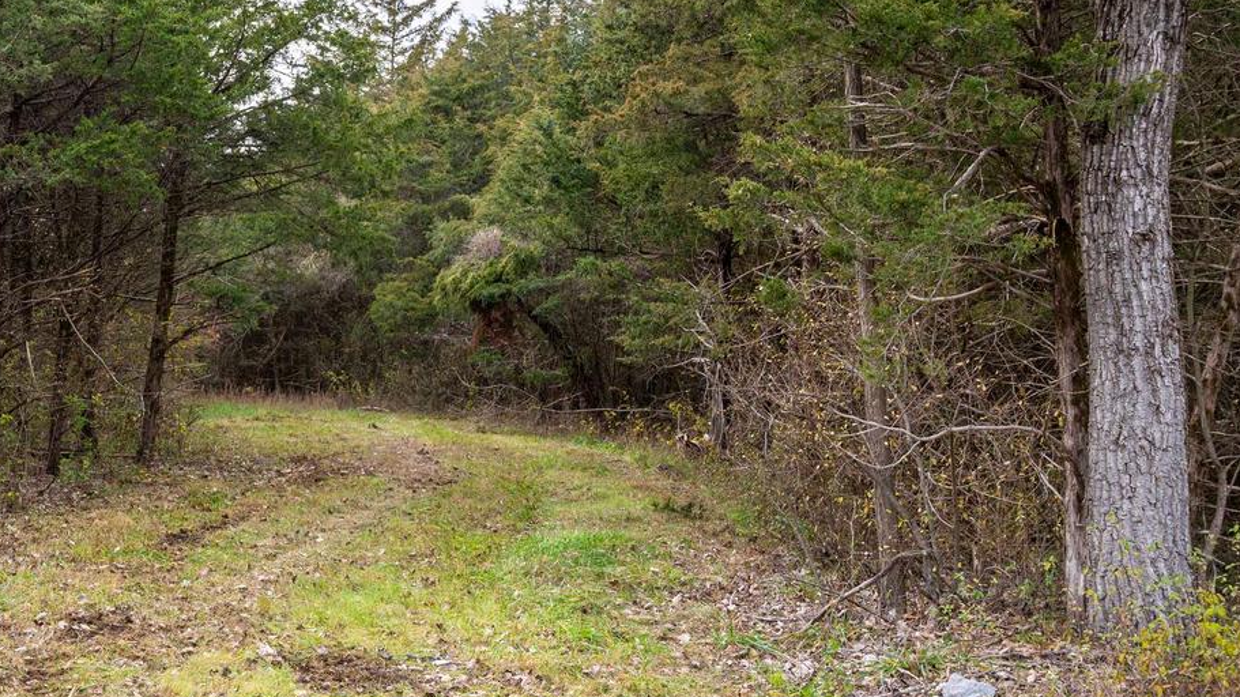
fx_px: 1605
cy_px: 321
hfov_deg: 41.1
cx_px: 320
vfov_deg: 24.5
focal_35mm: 49
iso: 400
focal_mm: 29.5
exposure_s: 1/250
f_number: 8
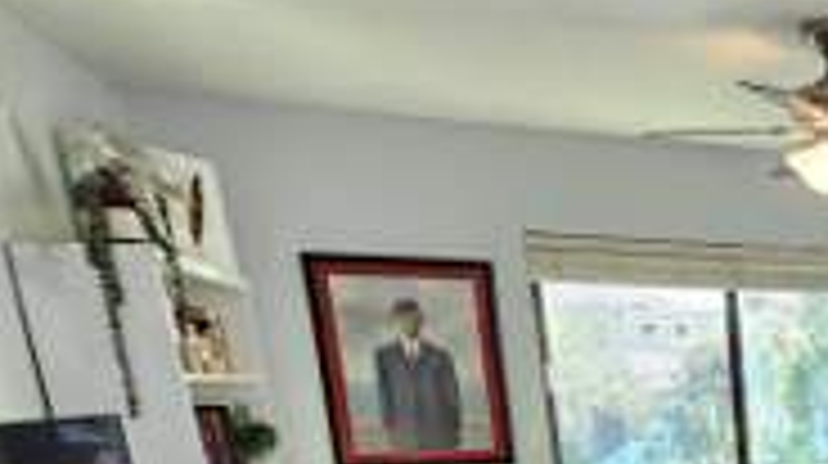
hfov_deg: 39.2
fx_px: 811
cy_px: 568
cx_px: 994
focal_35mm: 37
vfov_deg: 27.7
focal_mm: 2.2
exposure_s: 1/60
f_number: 2.2
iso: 125
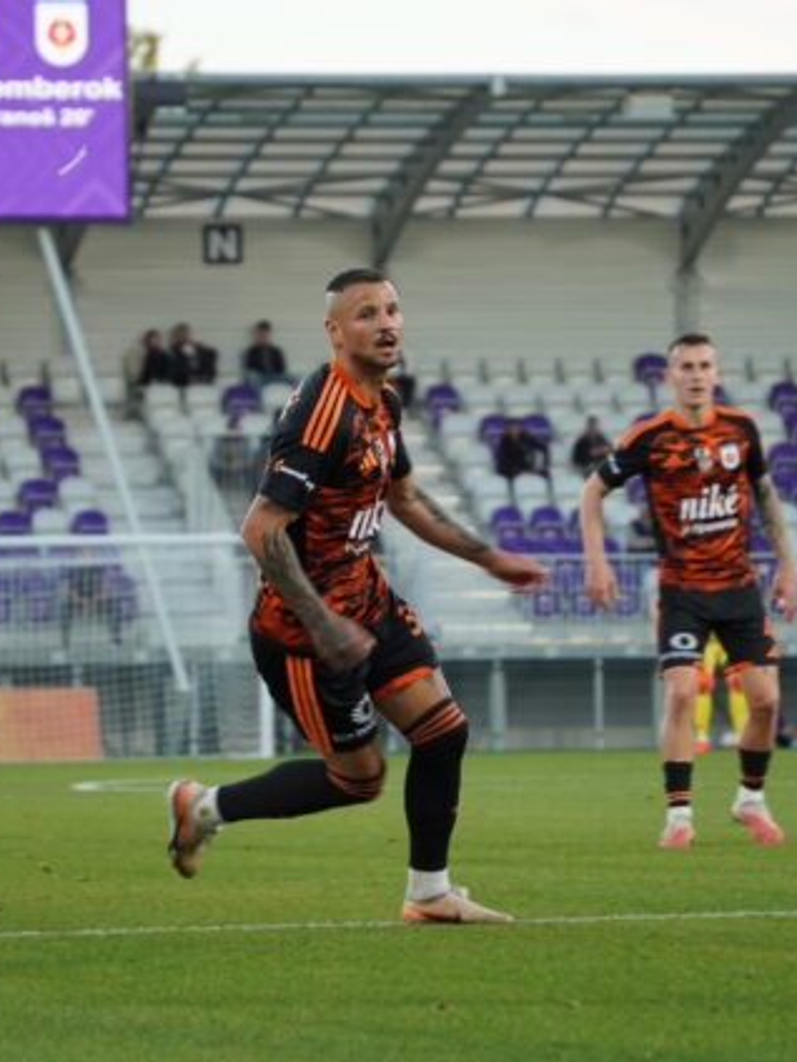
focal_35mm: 320
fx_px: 9815
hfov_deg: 4.6
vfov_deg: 6.2
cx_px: 404
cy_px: 532
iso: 400
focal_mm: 147
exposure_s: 1/200
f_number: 5.6
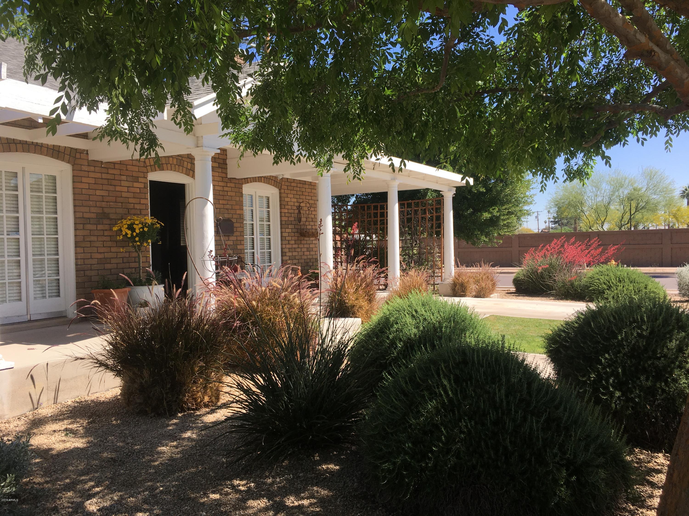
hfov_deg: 61.7
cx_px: 344
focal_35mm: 29
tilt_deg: -0.7
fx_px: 577
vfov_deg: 48.2
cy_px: 258
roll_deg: +1.0
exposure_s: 1/905
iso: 25
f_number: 2.2
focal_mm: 4.15
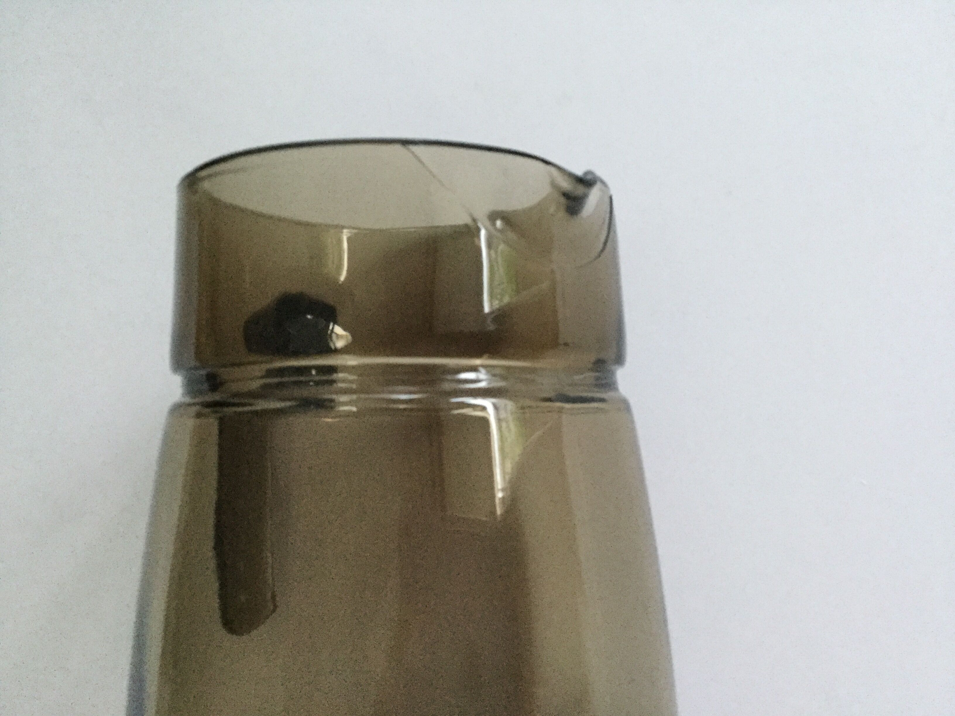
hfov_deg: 58.4
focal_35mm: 31
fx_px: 855
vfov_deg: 45.4
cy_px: 358
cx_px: 478
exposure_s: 1/17
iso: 250
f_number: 2.4
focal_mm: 3.3
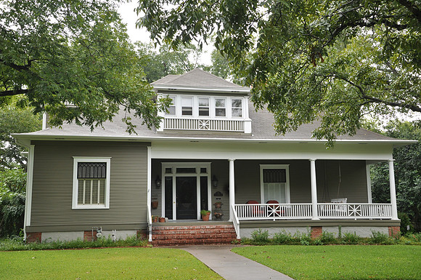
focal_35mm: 42
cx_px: 210
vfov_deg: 31.8
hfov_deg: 46.5
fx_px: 490
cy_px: 140
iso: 200
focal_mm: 28
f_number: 7.1
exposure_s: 1/50
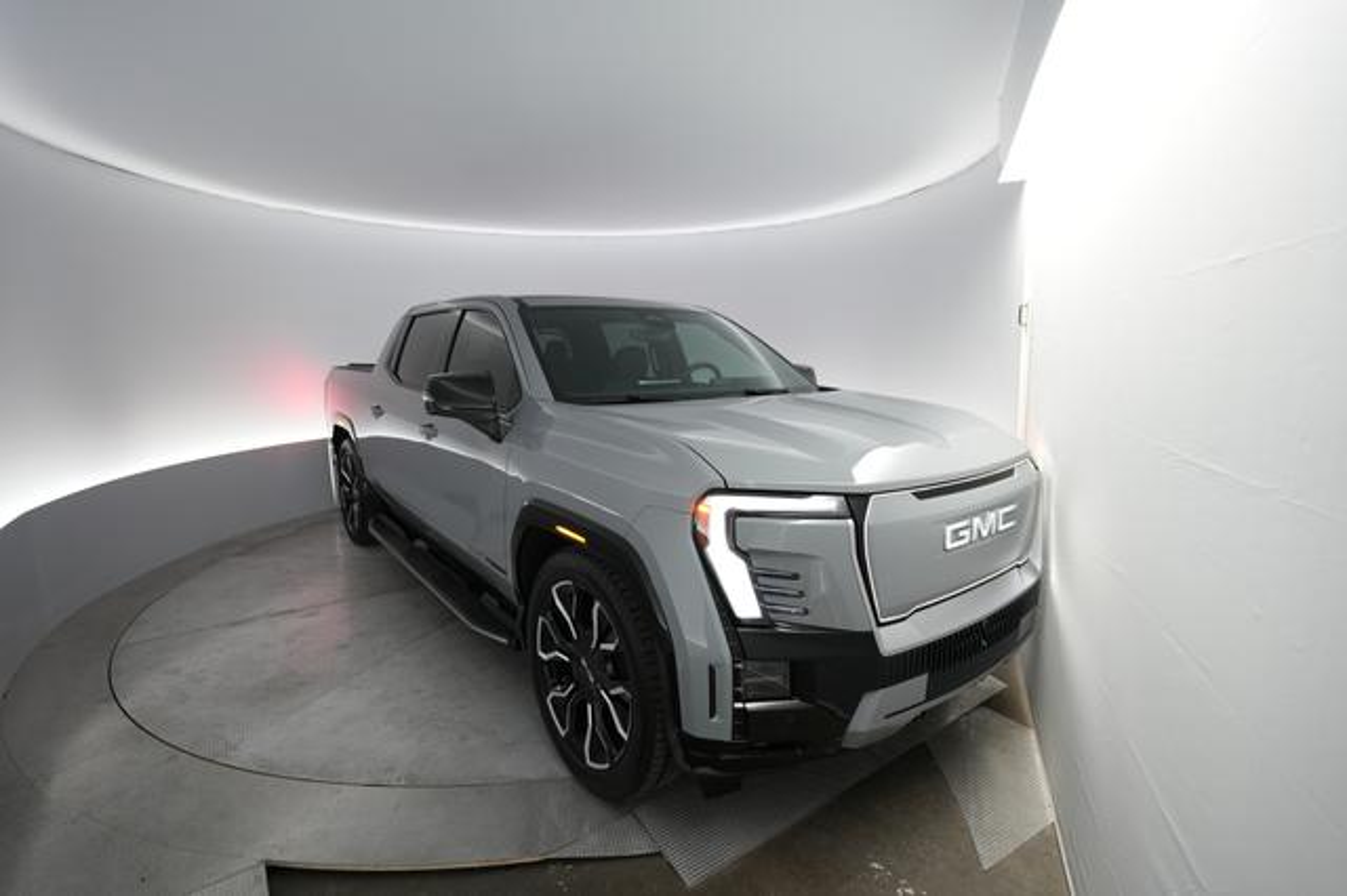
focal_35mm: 17
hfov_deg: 93.3
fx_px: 636
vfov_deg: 70.4
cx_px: 674
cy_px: 448
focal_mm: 17
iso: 1000
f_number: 2.8
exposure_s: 1/160
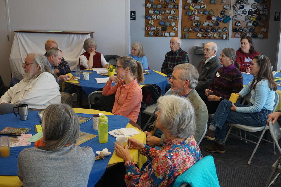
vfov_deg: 31.9
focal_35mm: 42
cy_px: 94
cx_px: 140
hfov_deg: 46.4
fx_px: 328
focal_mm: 28
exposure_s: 1/160
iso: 800
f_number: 4.5
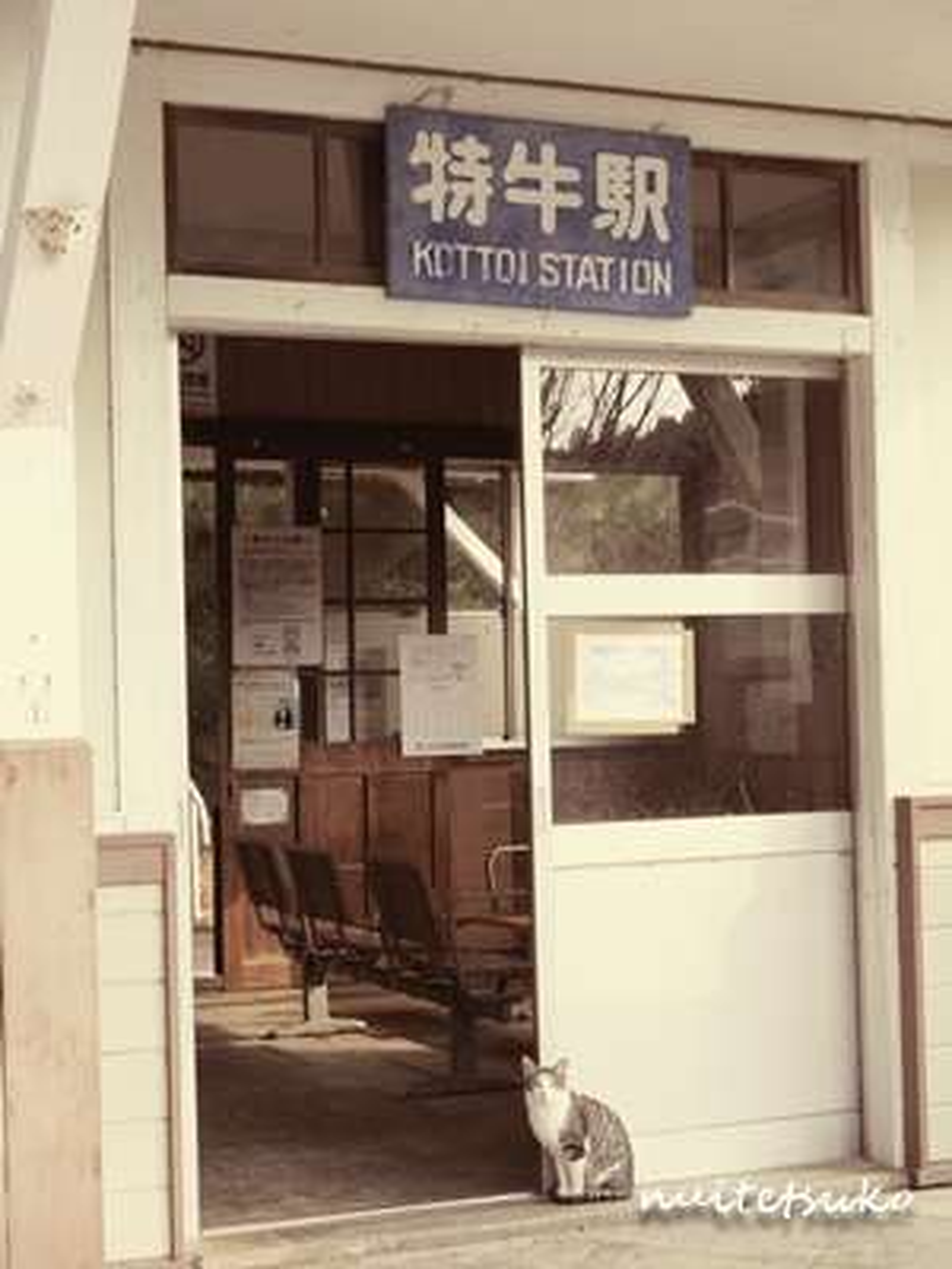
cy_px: 634
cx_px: 476
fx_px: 2347
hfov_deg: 22.9
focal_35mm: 64
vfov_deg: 30.3
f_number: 5.6
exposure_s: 1/125
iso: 250
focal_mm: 32
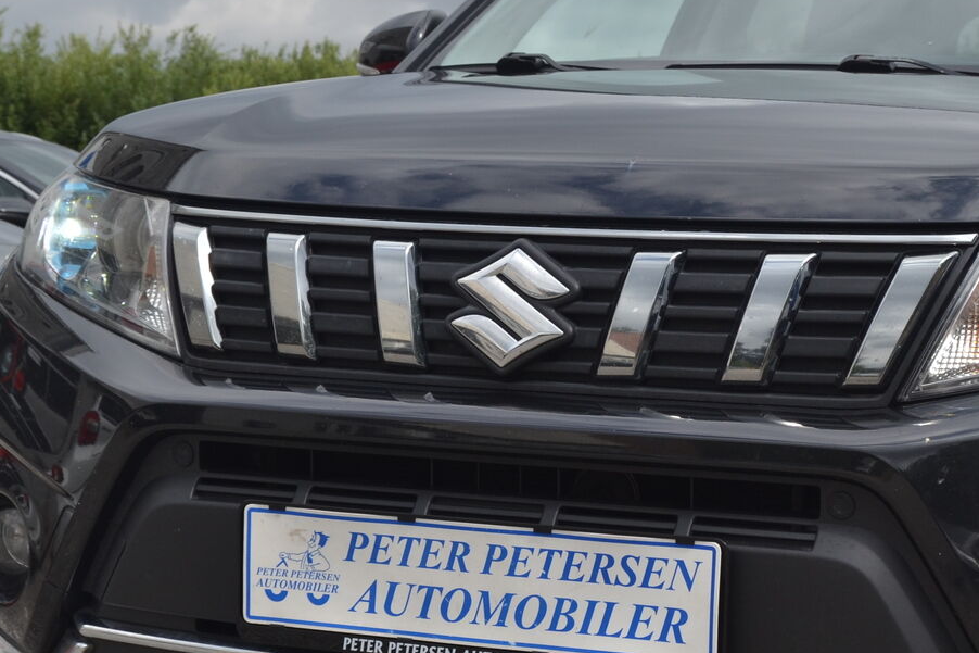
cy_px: 367
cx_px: 781
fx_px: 2257
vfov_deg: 16.4
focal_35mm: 83
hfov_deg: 24.1
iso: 100
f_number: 8
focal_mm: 26
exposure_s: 1/250
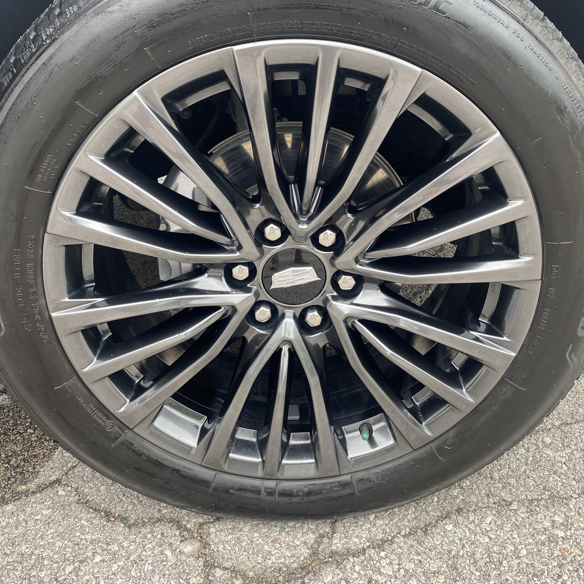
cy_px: 239
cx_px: 294
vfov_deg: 52.2
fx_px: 592
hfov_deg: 52.5
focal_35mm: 31
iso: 32
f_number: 1.8
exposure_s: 1/124
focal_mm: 4.25
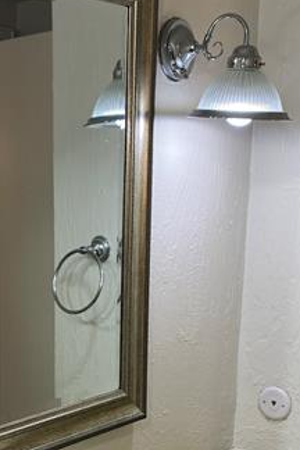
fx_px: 800
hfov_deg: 21.0
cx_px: 65
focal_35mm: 64
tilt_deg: -12.4
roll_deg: -0.1
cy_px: 386
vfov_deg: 30.3
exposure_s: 1/120
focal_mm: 4.25
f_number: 1.8
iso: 50
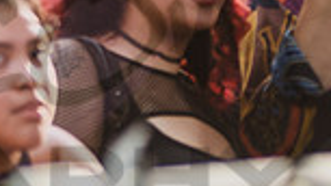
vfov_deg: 1.5
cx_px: -162
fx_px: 7283
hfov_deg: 2.6
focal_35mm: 830
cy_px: -131
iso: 400
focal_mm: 170
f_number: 3.2
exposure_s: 1/500
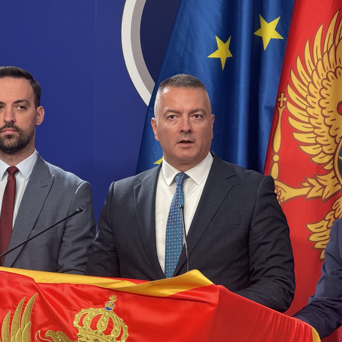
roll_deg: +0.6
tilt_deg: +3.7
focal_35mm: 142
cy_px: 171
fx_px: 1587
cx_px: 203
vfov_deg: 12.3
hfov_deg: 12.3
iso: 160
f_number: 2.8
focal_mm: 15.66
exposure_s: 1/104
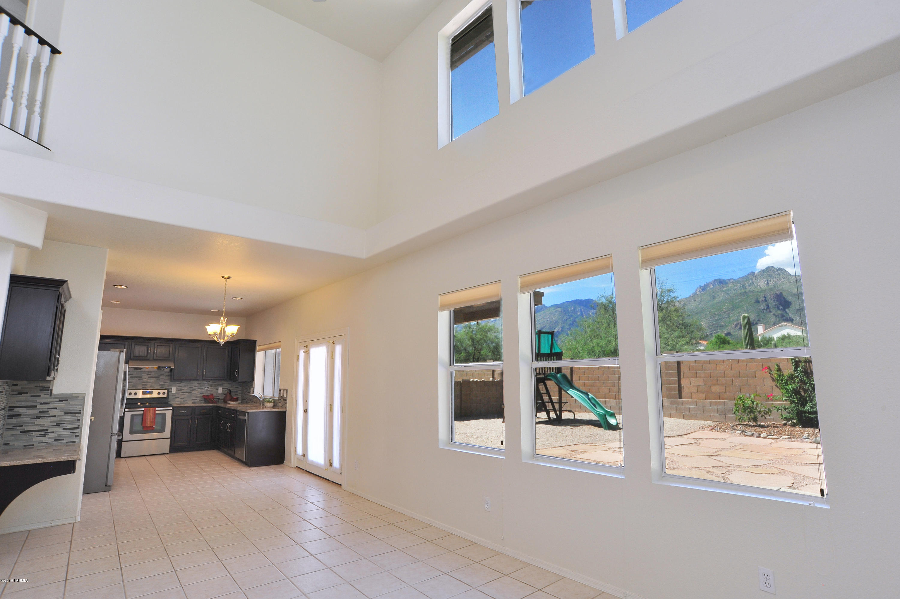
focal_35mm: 18
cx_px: 450
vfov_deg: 67.3
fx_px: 450
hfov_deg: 90.0
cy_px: 300
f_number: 11
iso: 1000
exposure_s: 1/40
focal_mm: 18
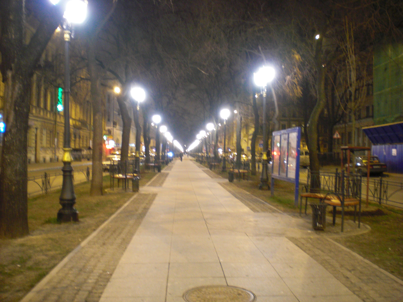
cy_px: 151
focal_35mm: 38
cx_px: 202
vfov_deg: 37.7
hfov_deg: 49.0
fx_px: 442
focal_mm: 6.3
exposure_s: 1/2.5
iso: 200
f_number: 3.1
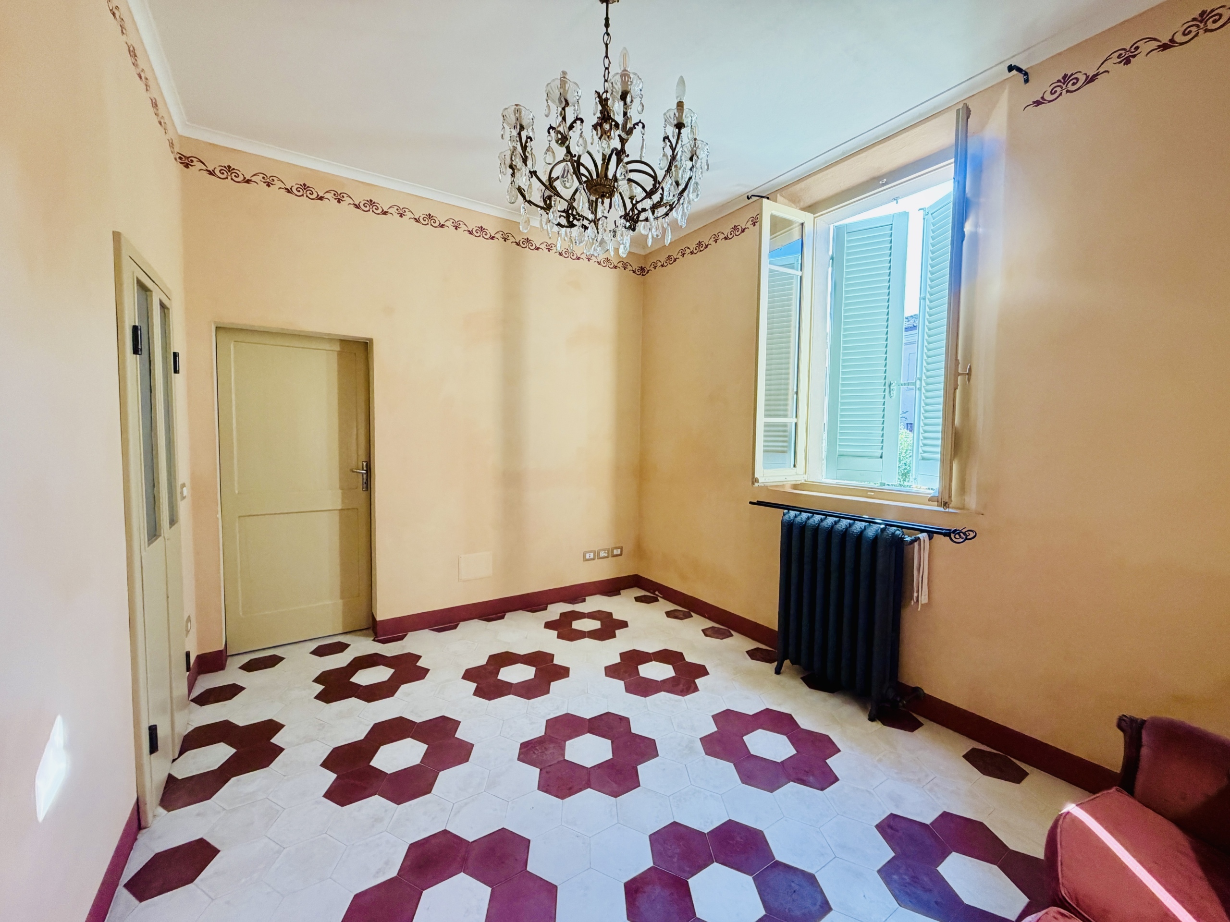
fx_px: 497
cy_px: 461
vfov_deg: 85.7
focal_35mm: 14
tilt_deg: -3.7
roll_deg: -1.2
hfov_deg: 102.1
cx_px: 615
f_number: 2.2
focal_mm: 2.22
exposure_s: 1/60
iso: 400
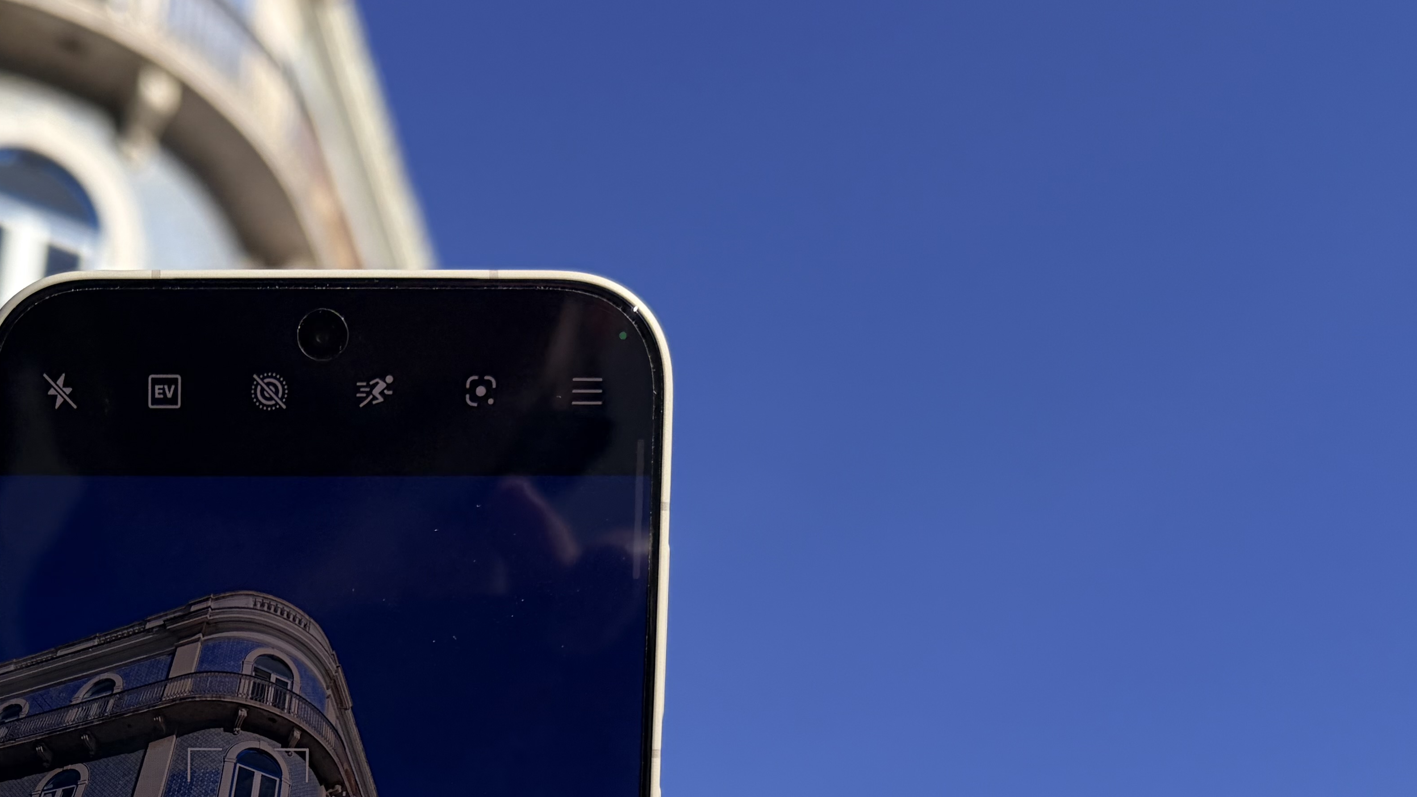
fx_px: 1916
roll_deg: -4.3
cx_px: 155
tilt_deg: +27.3
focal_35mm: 51
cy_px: 896
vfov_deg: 22.1
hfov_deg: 38.0
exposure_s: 1/6329
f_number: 1.6
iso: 64
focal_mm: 5.96
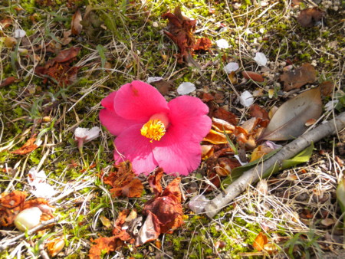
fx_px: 1047
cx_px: 172
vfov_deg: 14.1
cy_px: 130
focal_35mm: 105
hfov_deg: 18.7
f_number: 5.9
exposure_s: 1/125
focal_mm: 18.9
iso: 146
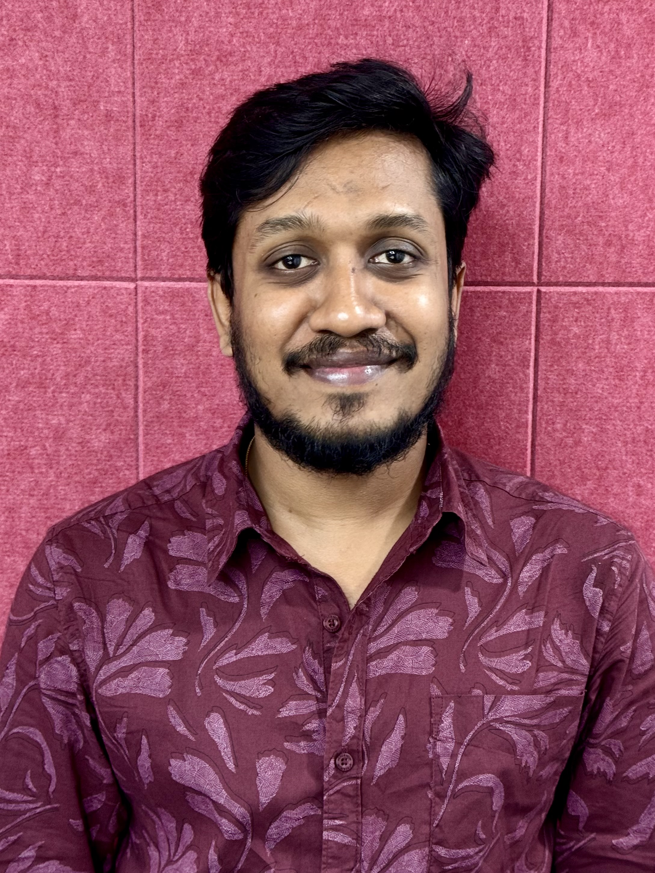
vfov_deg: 39.7
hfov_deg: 30.3
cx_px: 328
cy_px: 436
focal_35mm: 48
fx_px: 1211
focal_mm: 6.76
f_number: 1.78
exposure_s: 1/50
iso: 250
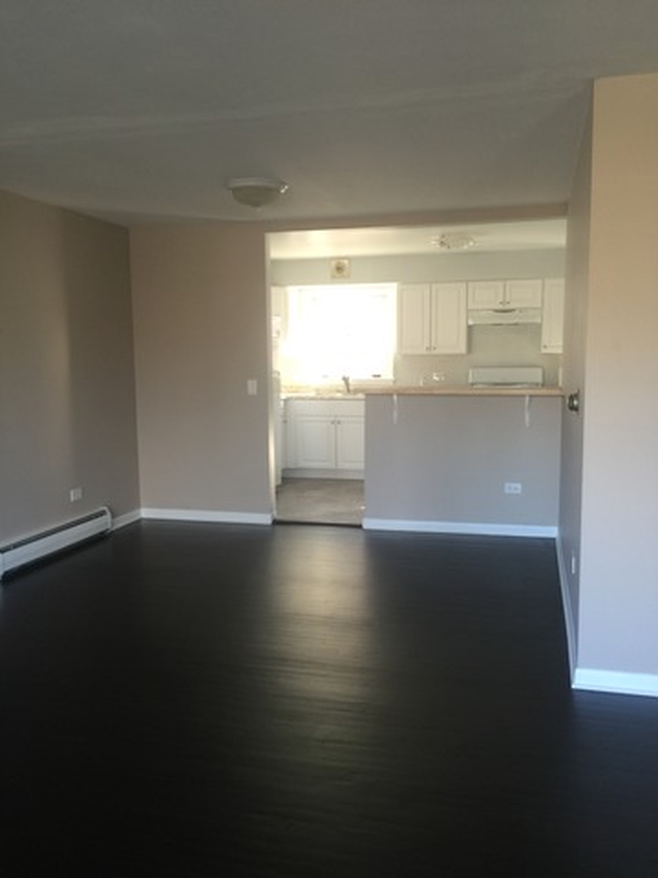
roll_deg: +0.3
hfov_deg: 48.2
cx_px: 329
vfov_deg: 61.7
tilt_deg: -7.1
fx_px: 735
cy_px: 439
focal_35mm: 29
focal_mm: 4.15
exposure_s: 1/15
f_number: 2.2
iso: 32
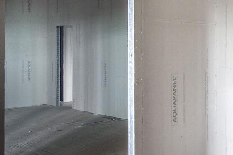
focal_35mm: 55
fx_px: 356
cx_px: 264
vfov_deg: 24.2
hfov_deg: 31.6
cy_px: 29
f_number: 4.5
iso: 1600
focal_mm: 24
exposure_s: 1/40
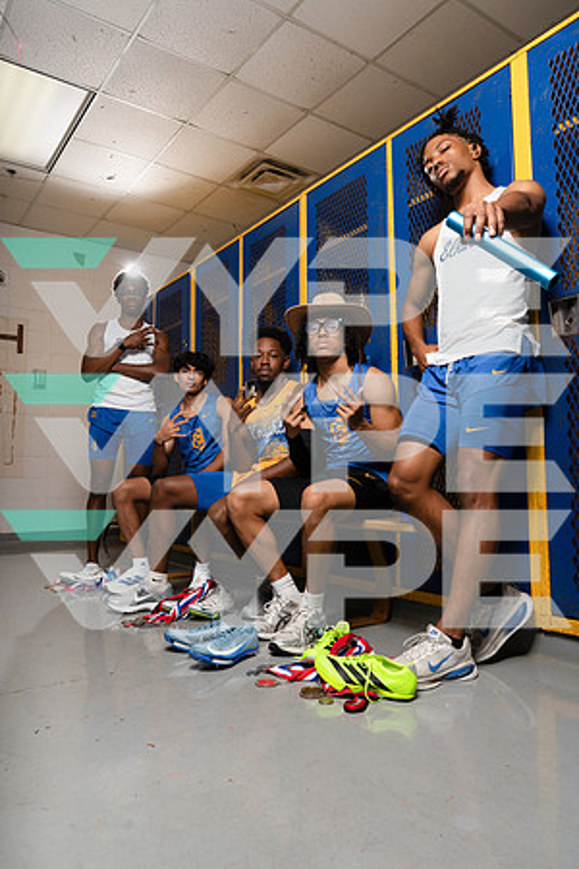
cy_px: 434
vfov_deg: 69.4
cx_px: 290
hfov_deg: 49.6
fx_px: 627
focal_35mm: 26
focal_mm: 26
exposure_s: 1/250
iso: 125
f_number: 8
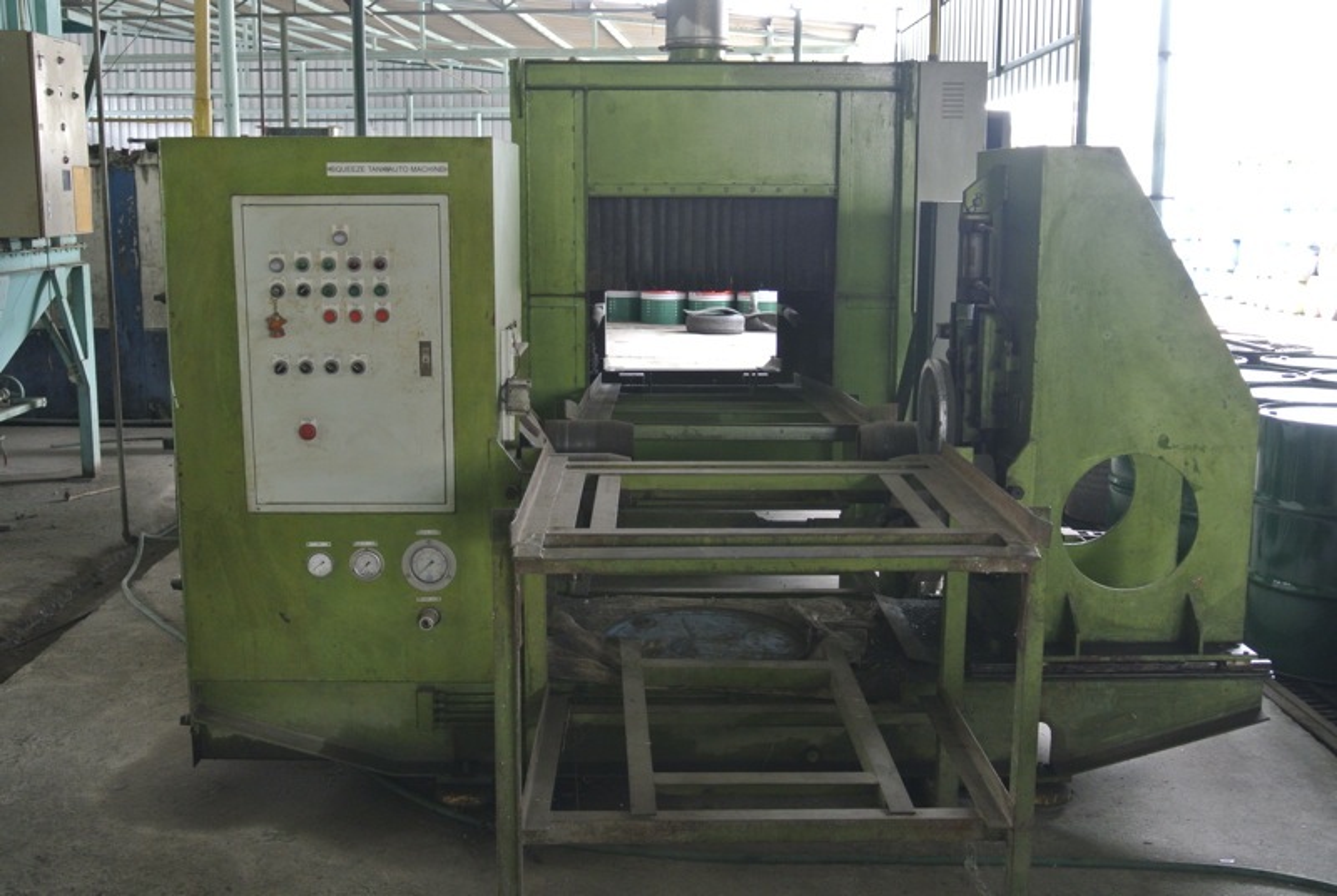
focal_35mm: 39
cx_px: 668
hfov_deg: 49.5
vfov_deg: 34.3
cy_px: 448
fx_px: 1451
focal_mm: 14.5
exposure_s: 1/60
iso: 400
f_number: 4
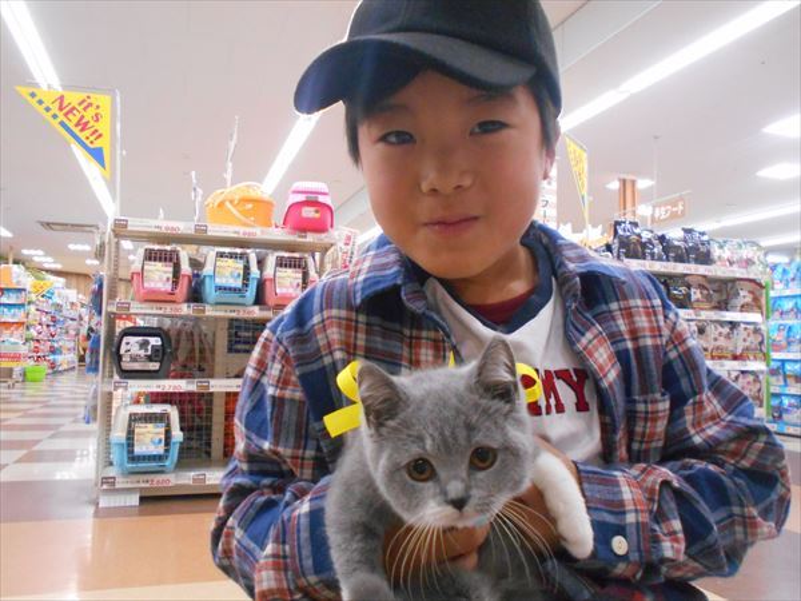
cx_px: 400
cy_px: 300
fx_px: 694
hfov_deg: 60.0
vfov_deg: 46.8
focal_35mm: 30
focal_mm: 5.1
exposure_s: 1/100
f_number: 3.4
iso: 800
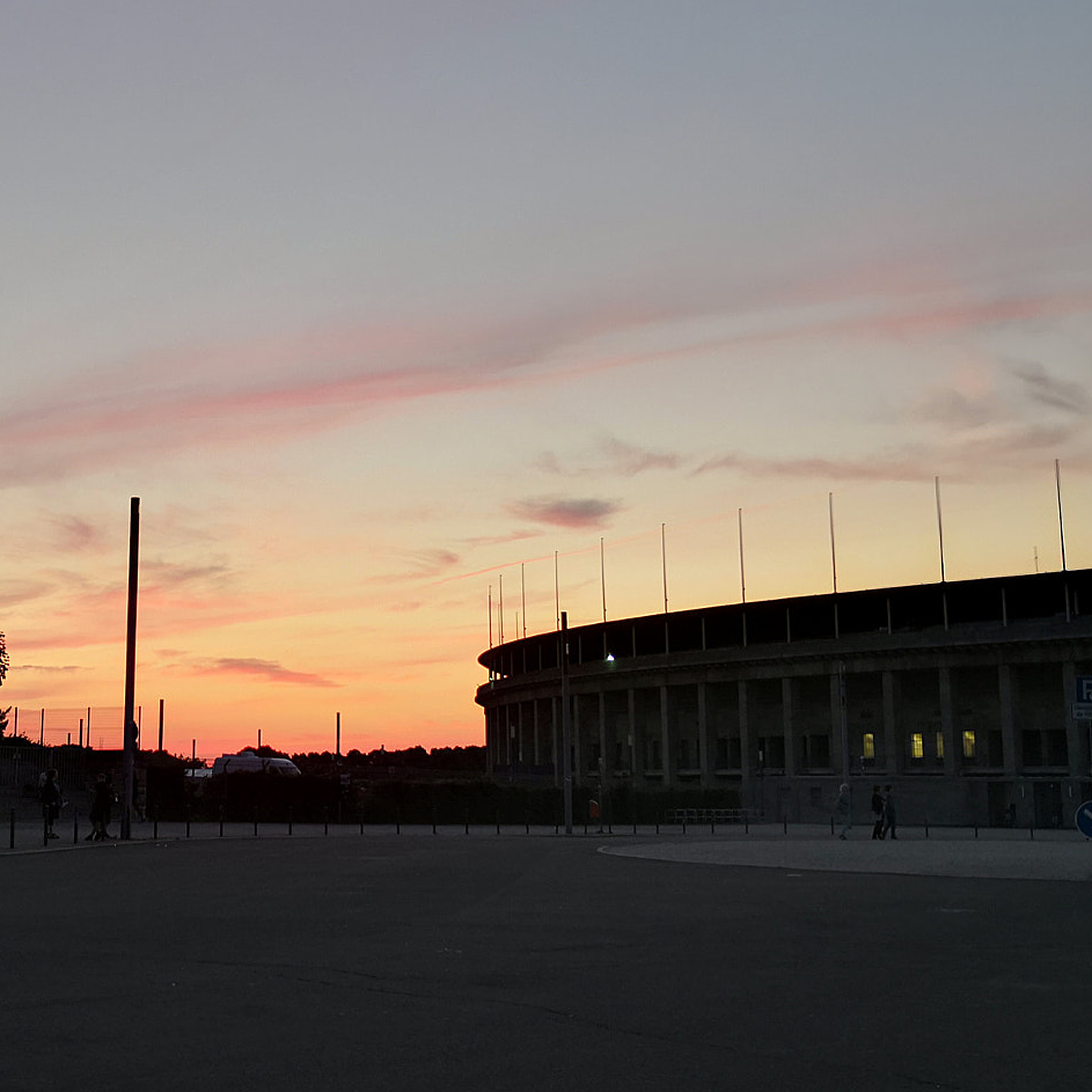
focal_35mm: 48
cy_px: 478
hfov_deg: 34.0
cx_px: 182
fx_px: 1713
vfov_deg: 35.3
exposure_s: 1/50
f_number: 1.6
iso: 64
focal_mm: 3.95
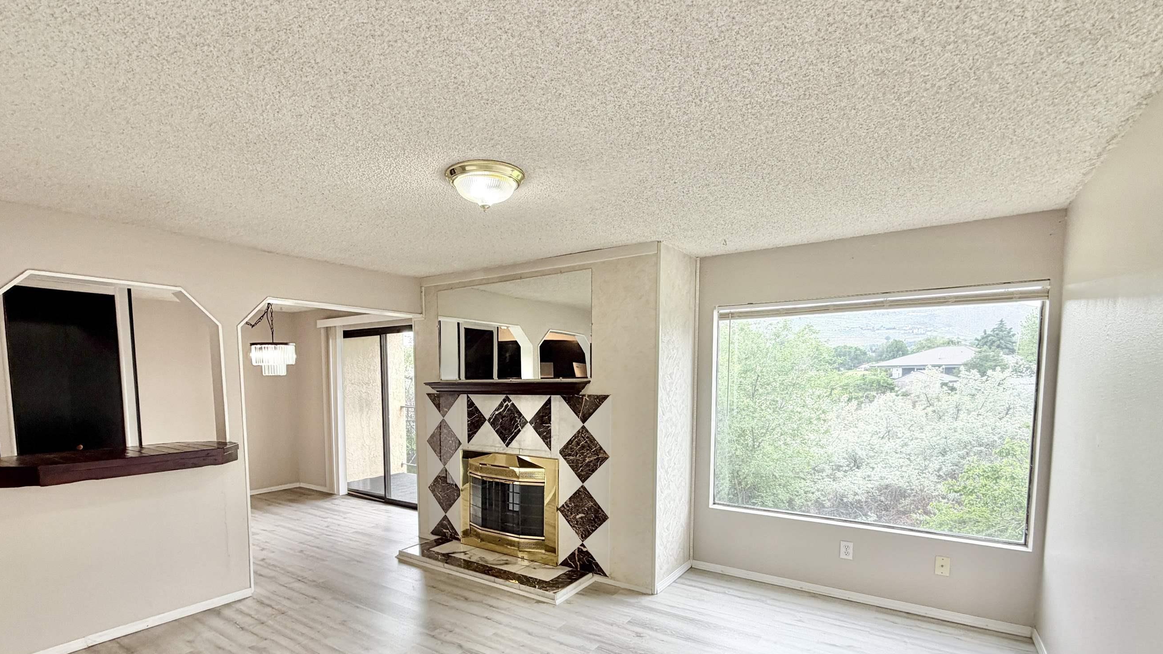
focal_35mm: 18
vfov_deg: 59.9
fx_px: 555
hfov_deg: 92.5
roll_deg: +1.0
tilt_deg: -4.2
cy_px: 422
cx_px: 535
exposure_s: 1/121
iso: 50
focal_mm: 2.22
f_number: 2.2
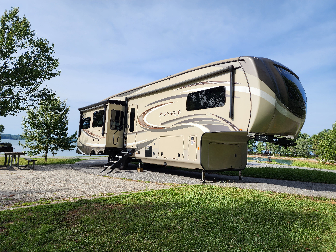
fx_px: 223
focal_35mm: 23
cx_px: 168
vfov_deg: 58.9
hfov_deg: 73.9
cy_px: 126
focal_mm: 6.4
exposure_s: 1/955
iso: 12
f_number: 1.8
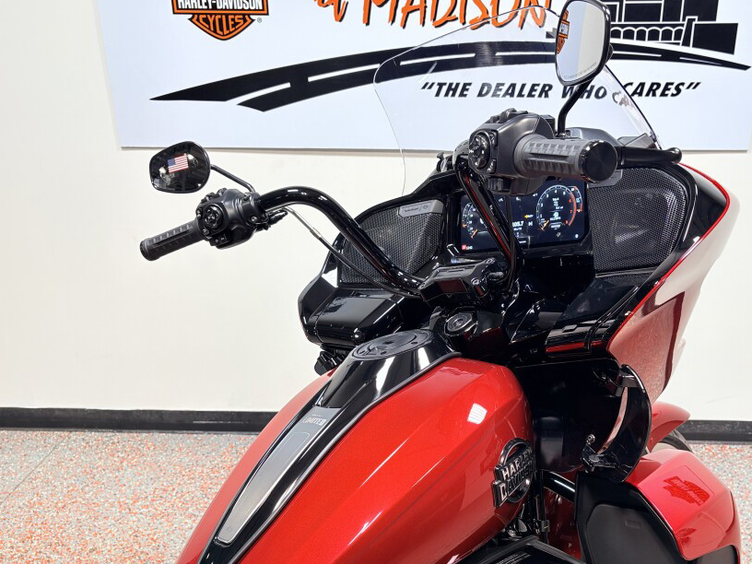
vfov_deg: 41.7
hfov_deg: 53.7
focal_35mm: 34
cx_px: 441
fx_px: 739
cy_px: 328
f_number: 1.6
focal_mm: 5.96
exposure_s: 1/120
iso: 50
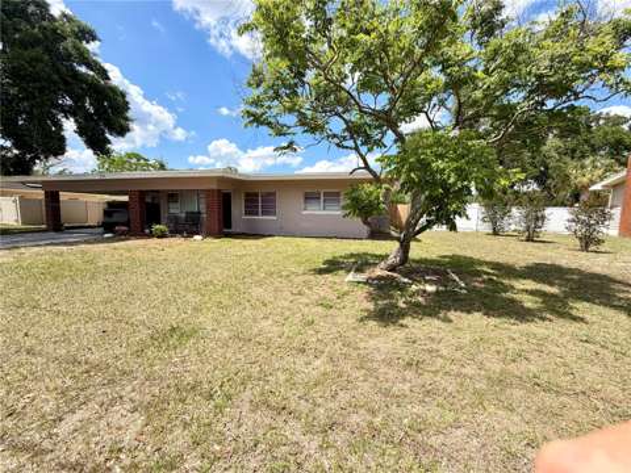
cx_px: 316
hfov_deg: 102.1
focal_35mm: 14
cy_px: 236
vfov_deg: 85.7
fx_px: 255
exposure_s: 1/770
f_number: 2.2
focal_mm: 2.22
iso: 32
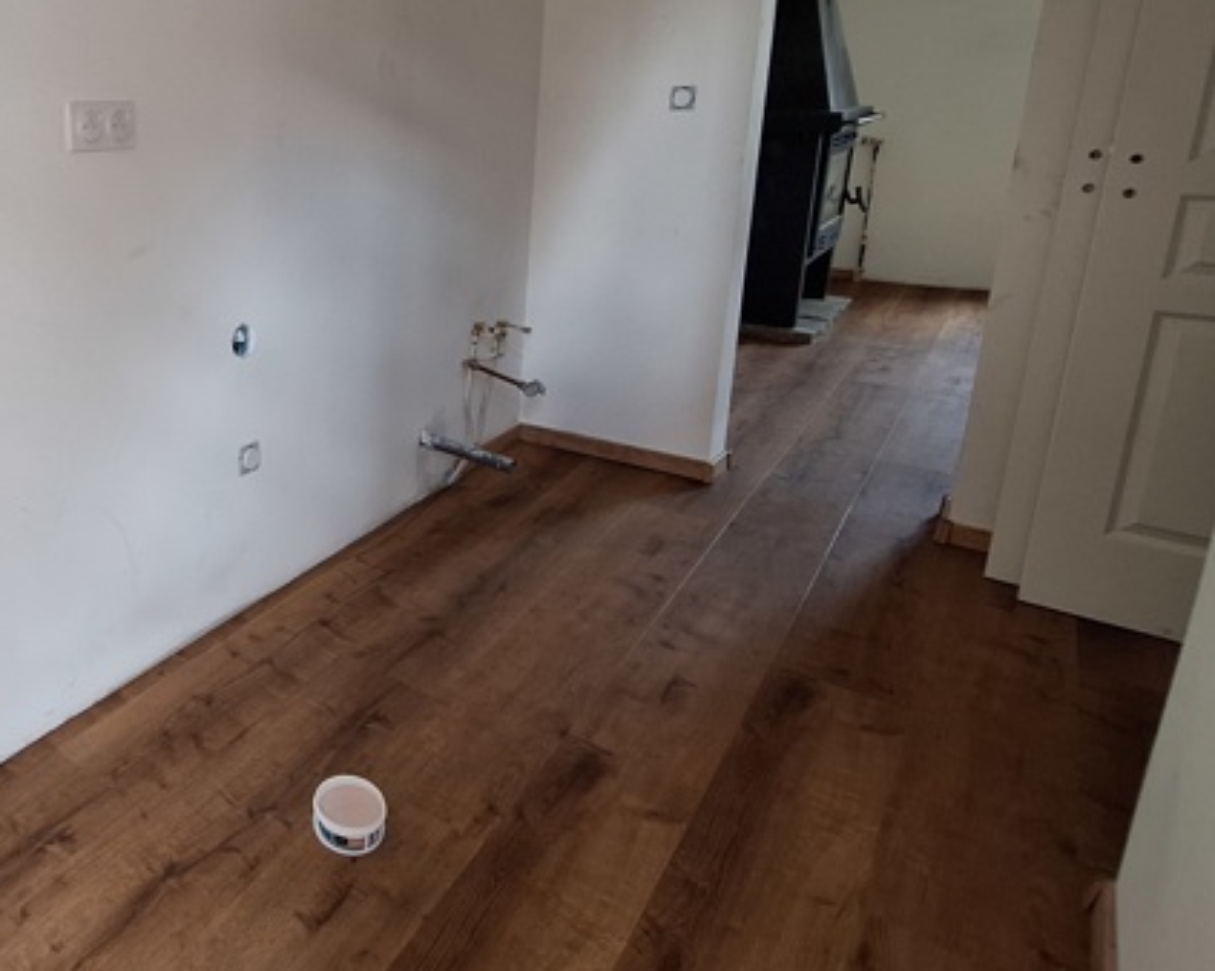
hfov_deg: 62.4
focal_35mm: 24
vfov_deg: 57.4
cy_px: 322
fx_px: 863
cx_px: 192
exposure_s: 1/50
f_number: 2.2
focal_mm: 1.74
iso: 100
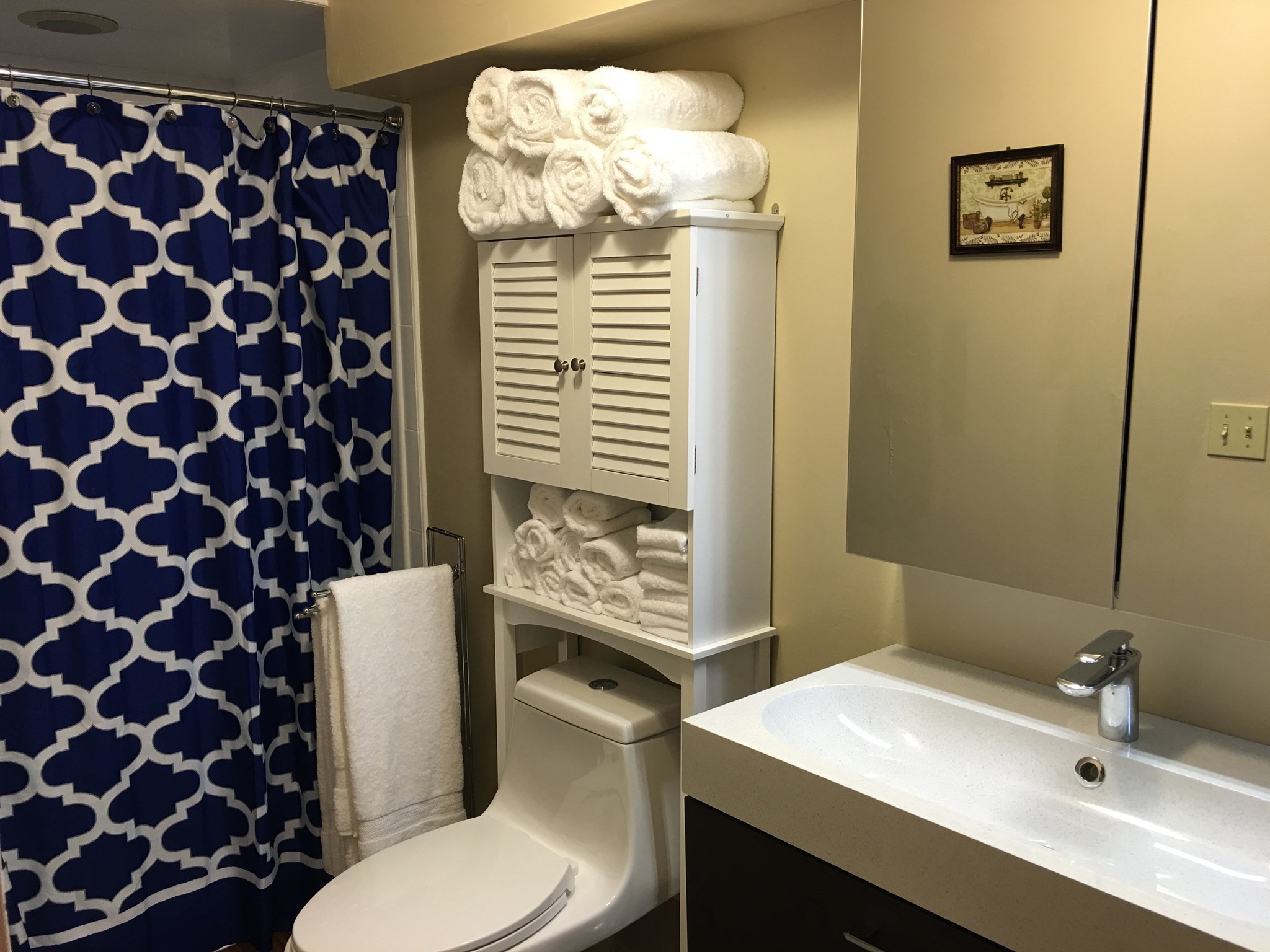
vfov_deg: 48.2
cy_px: 476
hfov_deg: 61.7
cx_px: 635
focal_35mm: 29
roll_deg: +0.7
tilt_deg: -8.8
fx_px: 1064
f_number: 2.2
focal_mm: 4.15
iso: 32
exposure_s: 1/15
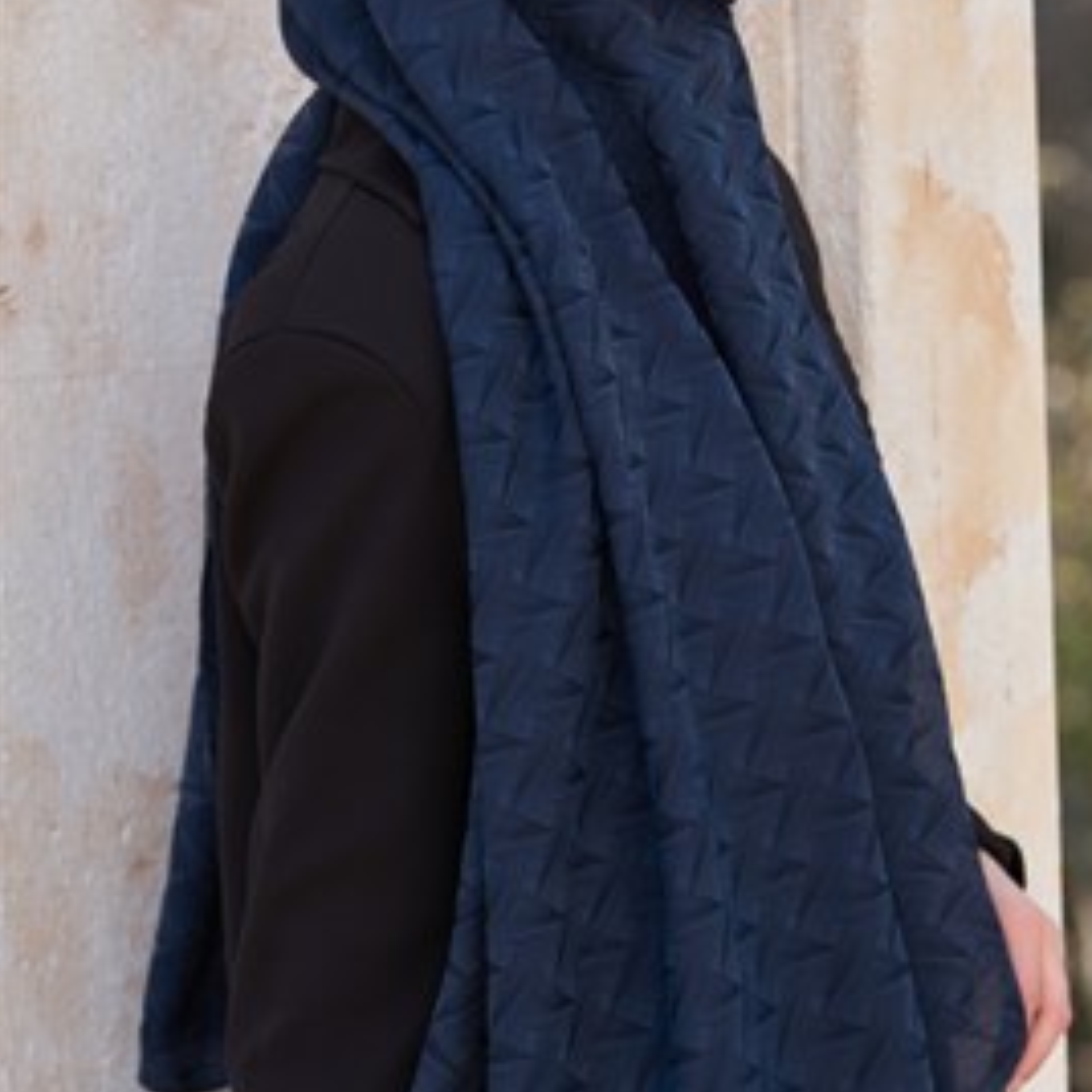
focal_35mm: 150
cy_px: 310
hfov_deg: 11.6
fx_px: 5354
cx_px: 627
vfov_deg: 11.6
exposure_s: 1/200
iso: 200
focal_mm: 102
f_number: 4.5
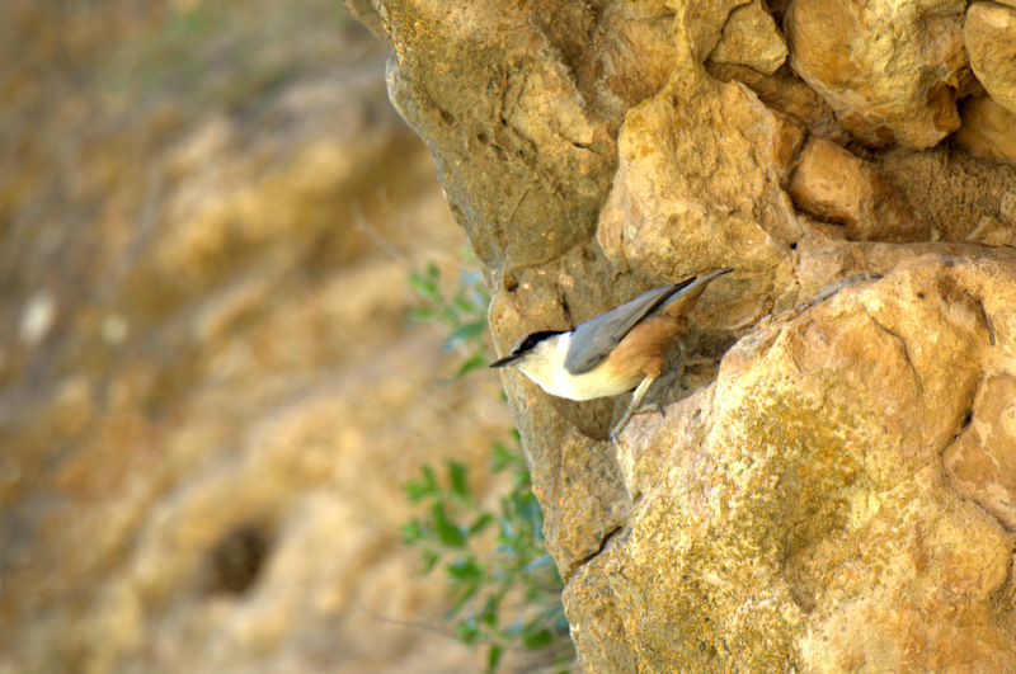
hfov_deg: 2.0
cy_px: 337
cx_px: 508
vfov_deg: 1.3
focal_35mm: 1050
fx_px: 29591
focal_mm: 700
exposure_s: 1/320
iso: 250
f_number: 5.6
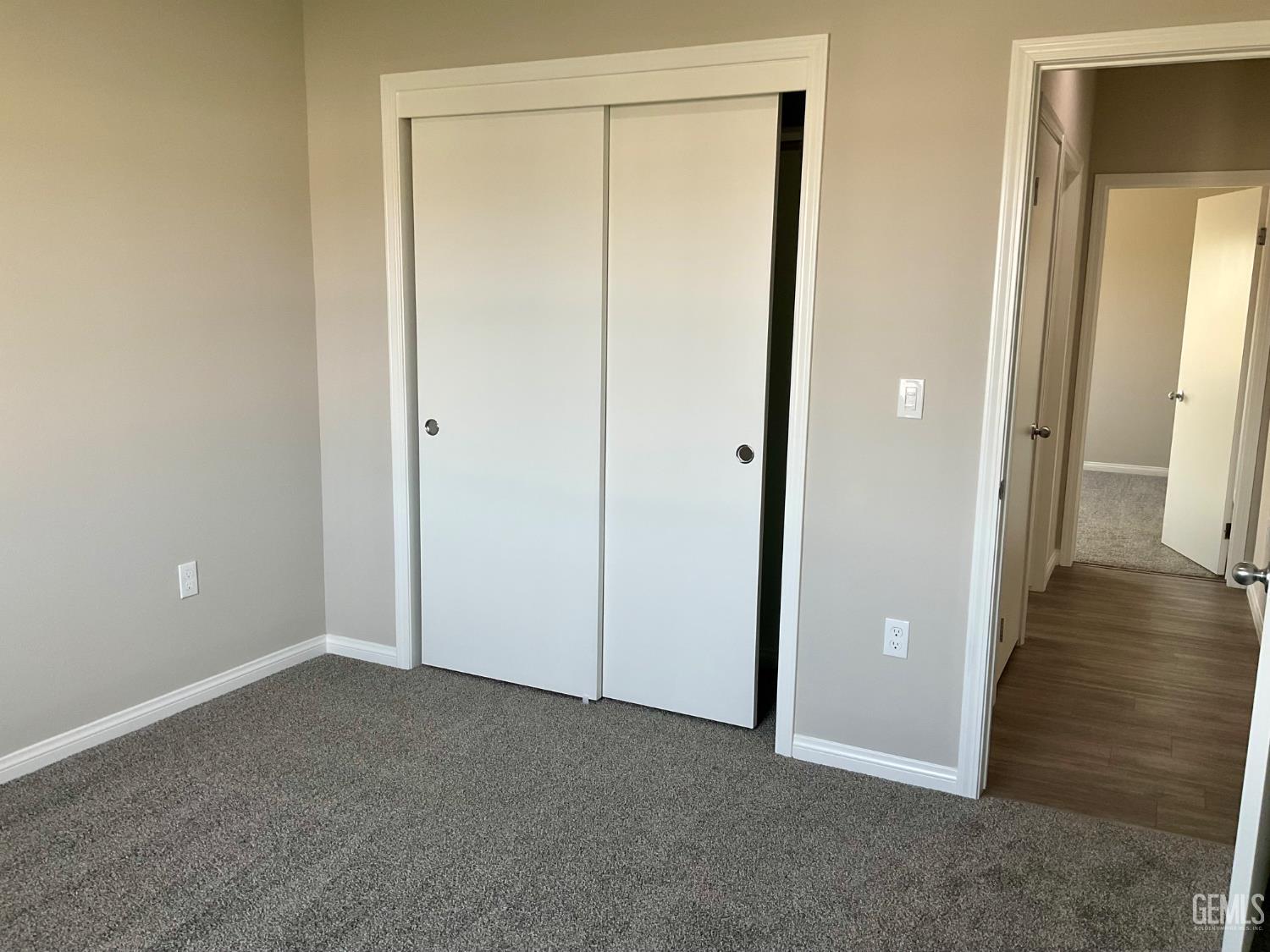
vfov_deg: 48.2
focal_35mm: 29
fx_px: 1064
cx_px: 635
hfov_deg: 61.7
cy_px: 476
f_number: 1.8
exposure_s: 1/120
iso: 50
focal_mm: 3
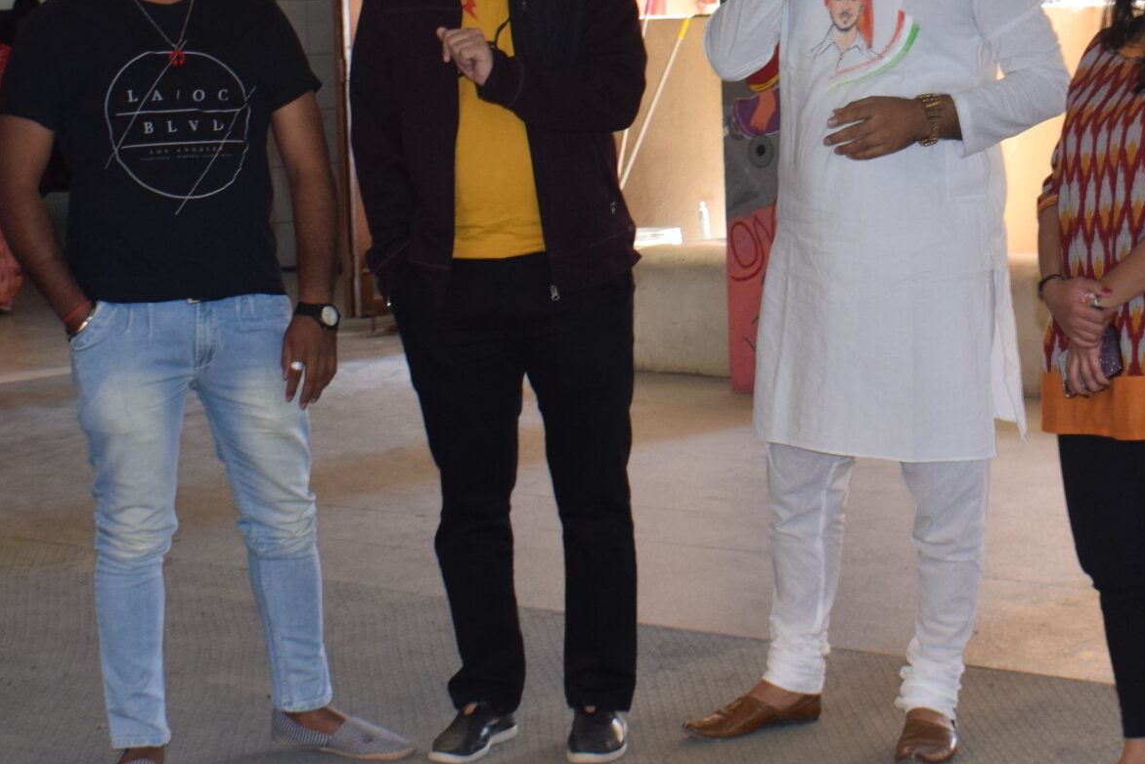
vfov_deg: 14.4
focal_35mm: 95
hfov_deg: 21.4
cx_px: 687
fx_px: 3025
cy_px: 223
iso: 800
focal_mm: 29
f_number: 5
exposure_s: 1/100
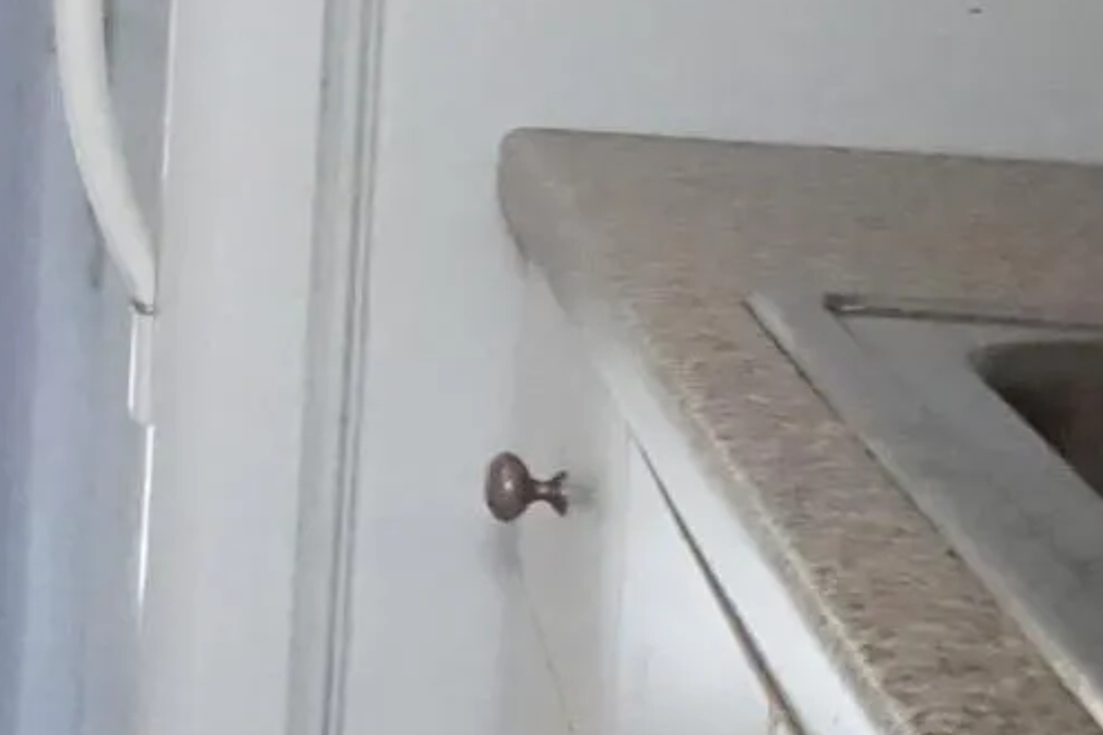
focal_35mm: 145
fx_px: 4441
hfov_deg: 10.4
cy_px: -158
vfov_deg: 9.3
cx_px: -2146
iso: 8000
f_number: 5.6
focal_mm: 16
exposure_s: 1/250
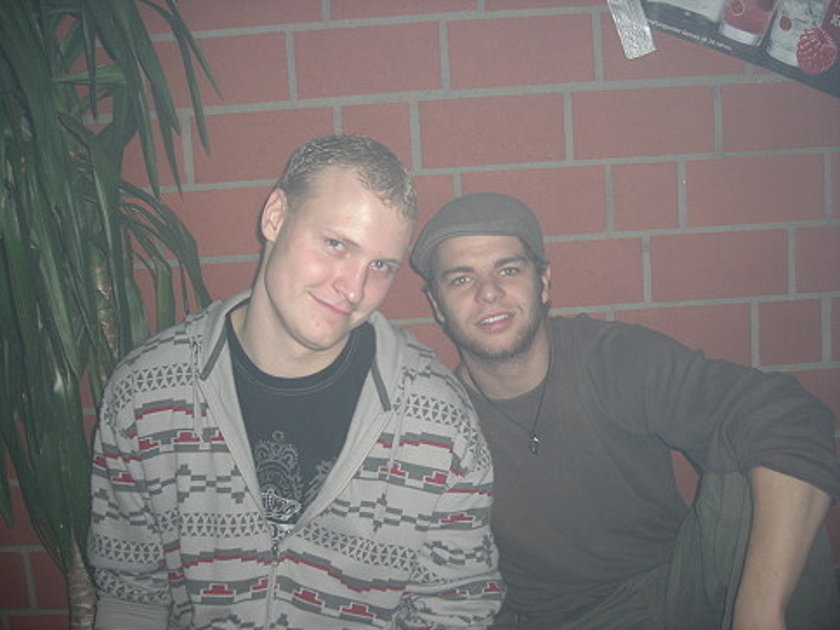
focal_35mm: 38
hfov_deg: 49.0
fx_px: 922
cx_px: 420
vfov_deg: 37.7
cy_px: 315
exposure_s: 1/60
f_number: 2.8
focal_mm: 7.9
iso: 200
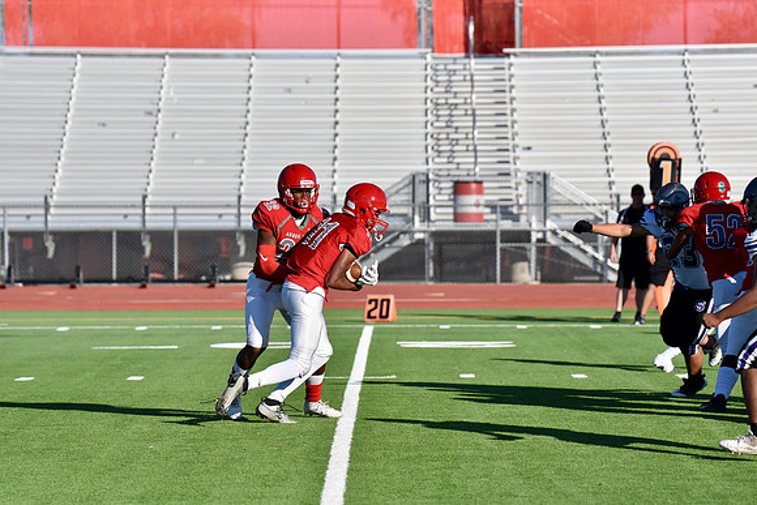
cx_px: 378
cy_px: 252
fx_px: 4206
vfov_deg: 6.9
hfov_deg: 10.3
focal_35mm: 200
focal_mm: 200
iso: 560
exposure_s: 1/4000
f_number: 5.6
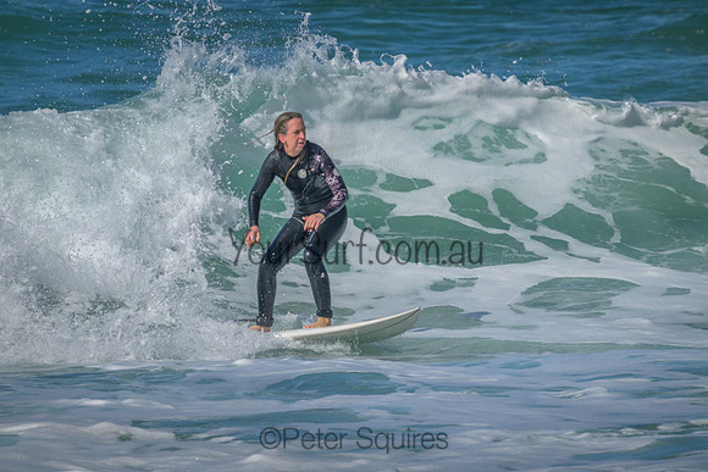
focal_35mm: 800
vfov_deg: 1.7
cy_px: 236
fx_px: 15736
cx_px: 354
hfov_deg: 2.6
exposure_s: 1/2000
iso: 1250
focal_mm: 800
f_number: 11
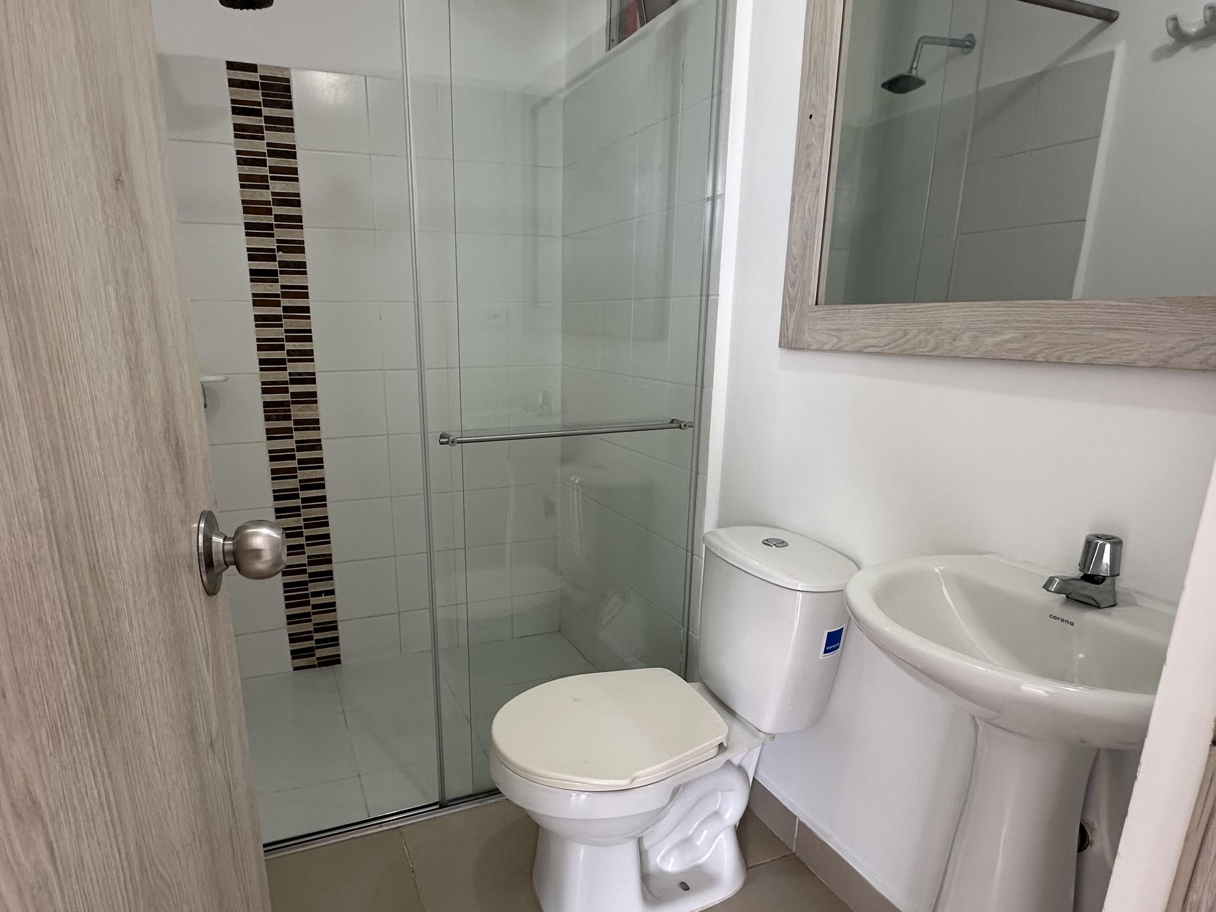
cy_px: 527
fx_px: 738
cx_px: 546
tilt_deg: -16.0
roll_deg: -0.5
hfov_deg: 78.8
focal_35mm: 21
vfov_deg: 63.1
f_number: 2.2
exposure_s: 1/99
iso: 160
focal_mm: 2.22
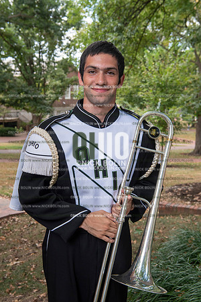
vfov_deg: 39.6
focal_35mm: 50
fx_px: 419
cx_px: 100
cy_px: 151
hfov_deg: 27.0
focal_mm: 50
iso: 500
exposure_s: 1/100
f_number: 8
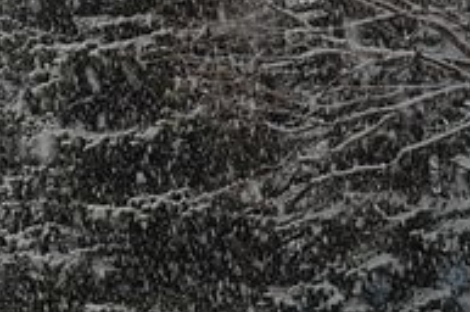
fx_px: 2737
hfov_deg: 9.7
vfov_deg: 6.5
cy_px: 113
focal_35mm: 210
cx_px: -41
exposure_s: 1/80
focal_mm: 53
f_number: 8
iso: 400
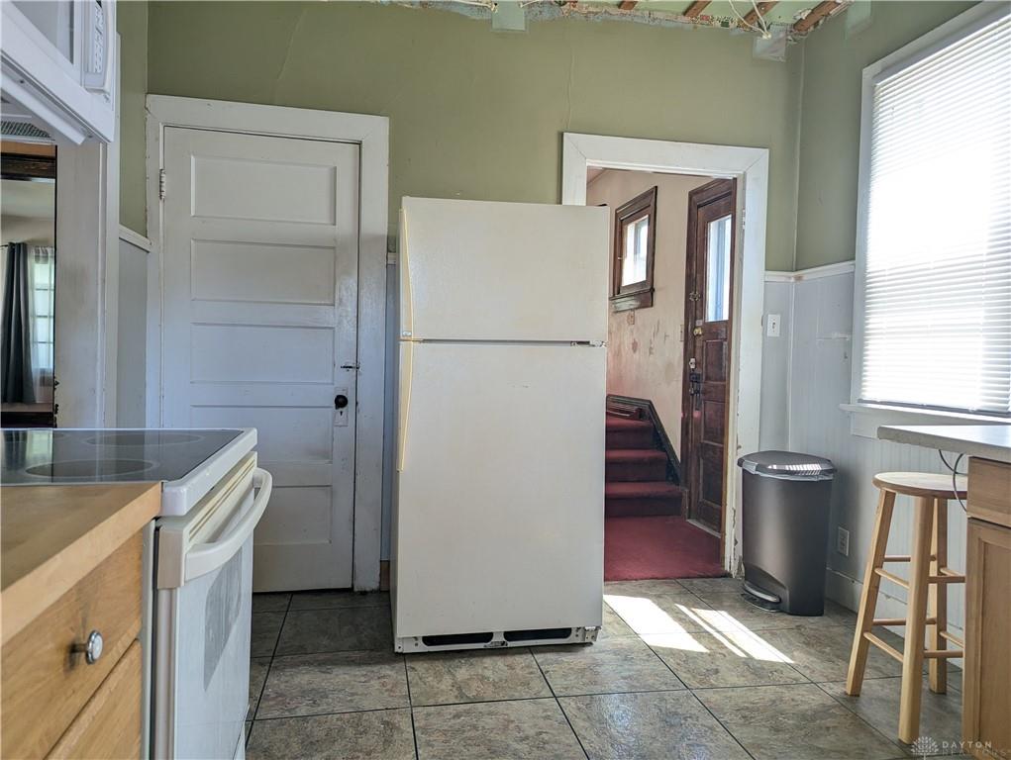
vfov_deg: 56.9
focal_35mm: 24
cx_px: 506
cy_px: 380
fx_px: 702
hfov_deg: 71.5
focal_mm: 6.81
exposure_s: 1/90
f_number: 1.85
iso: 128
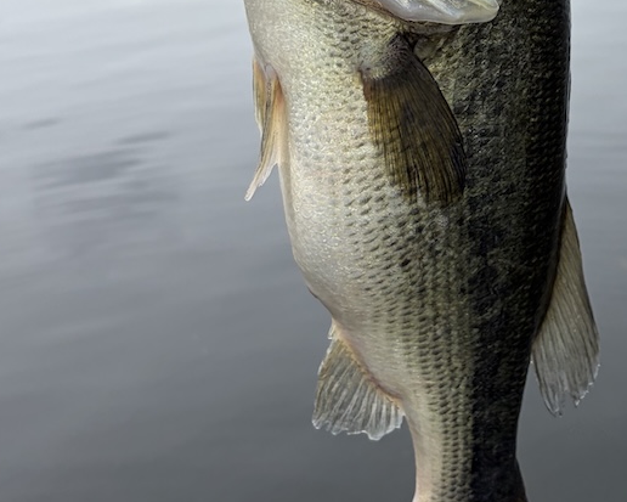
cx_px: 451
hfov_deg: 31.5
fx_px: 1095
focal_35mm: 59
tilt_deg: -9.4
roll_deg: +4.5
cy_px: 51
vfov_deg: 25.0
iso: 50
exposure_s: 1/3448
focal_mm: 5.96
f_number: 1.6
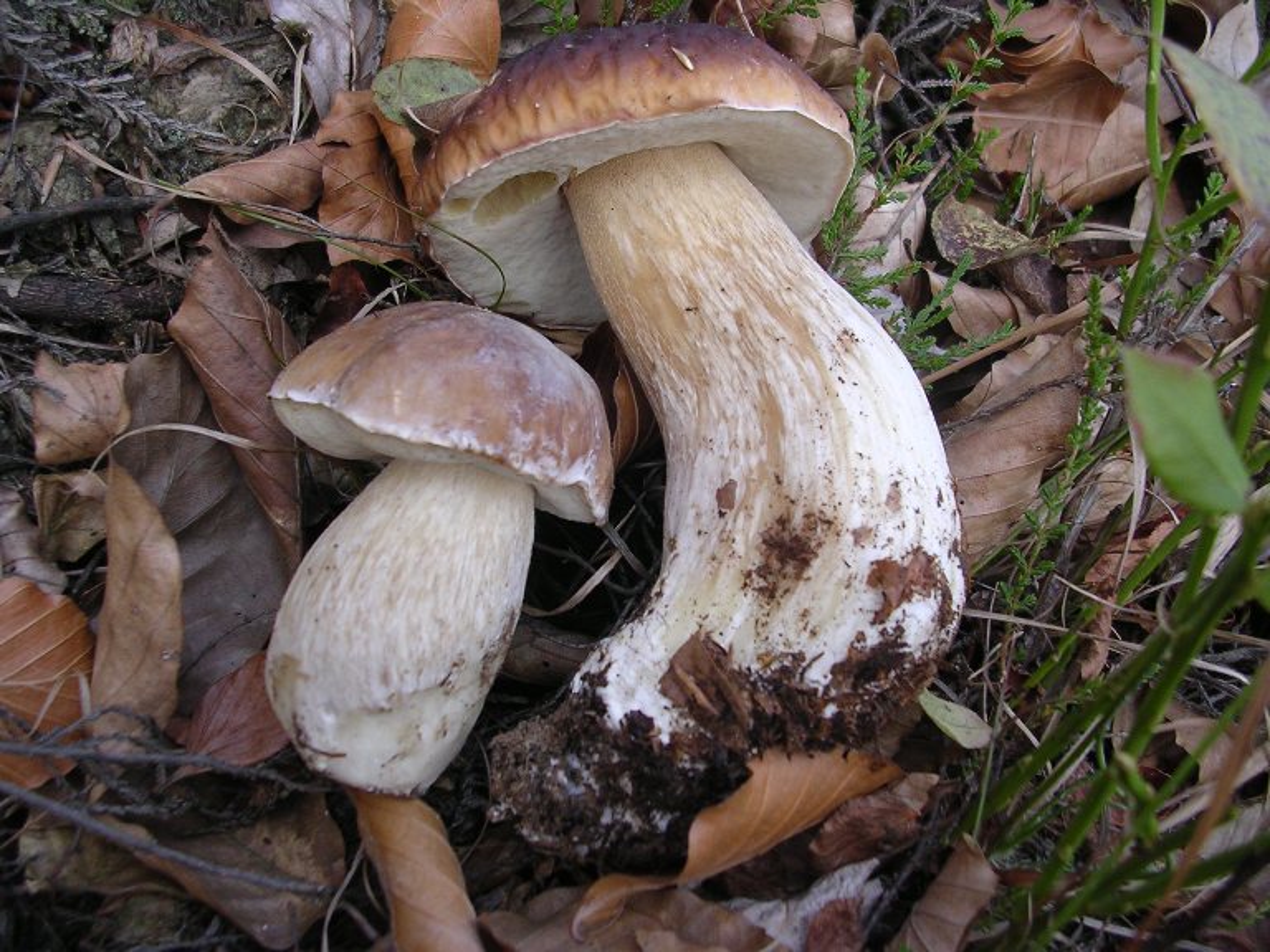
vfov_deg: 37.7
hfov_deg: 49.0
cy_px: 476
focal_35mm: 38
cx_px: 635
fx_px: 1394
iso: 100
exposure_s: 1/123
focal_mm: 5.8
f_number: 2.8
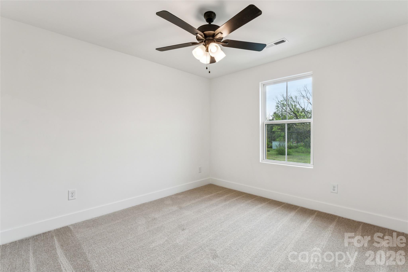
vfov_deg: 73.1
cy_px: 136
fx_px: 184
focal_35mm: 16
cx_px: 204
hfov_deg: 96.0
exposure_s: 1/13
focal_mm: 16.2
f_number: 9
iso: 100
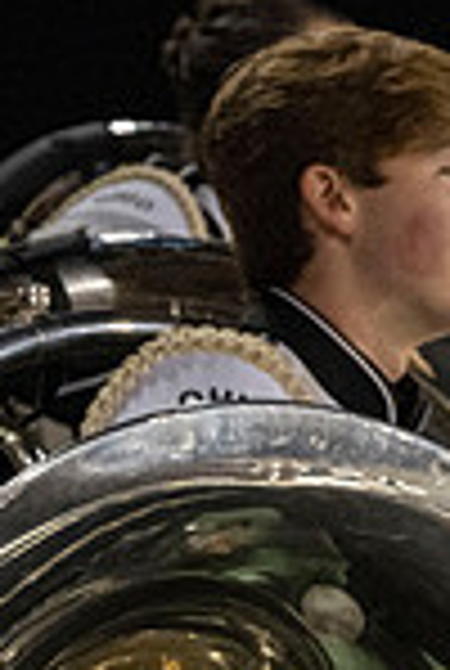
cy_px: 708
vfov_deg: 10.1
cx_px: 1076
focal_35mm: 202
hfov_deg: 6.5
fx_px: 3770
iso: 3200
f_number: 4
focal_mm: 52
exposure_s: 1/500
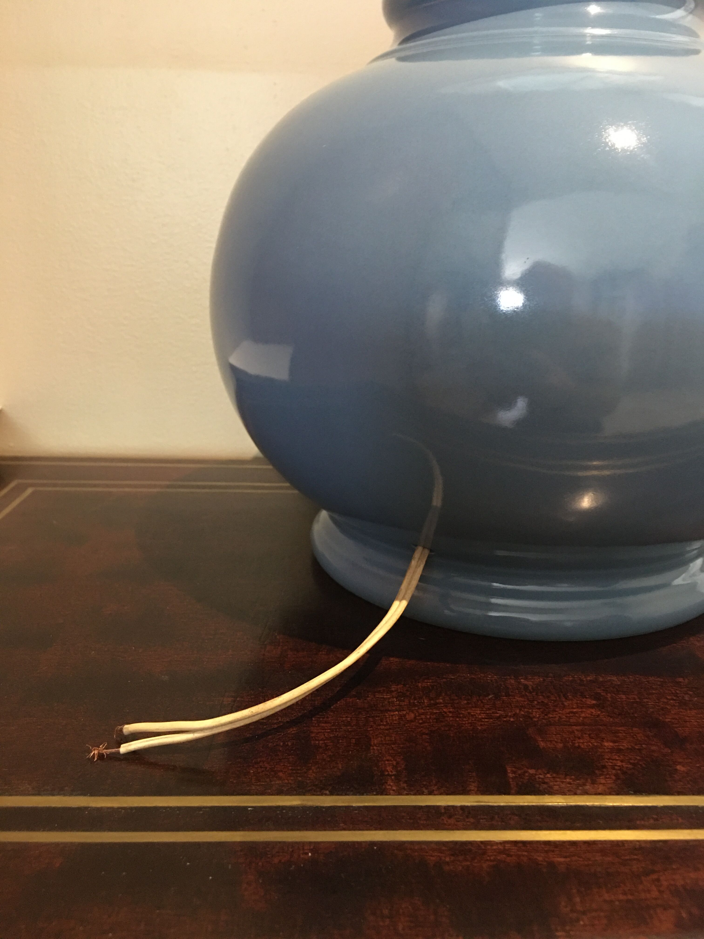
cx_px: 352
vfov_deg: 61.7
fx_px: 786
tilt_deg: -16.3
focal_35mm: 29
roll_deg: -1.9
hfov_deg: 48.2
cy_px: 470
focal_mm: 4.15
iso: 160
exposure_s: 1/8
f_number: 2.2
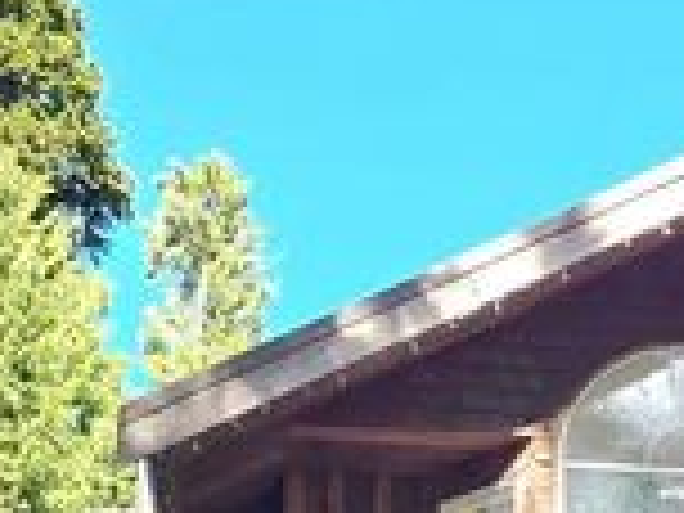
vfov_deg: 14.6
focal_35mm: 97
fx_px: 1917
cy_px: 666
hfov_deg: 20.0
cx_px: 536
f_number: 1.8
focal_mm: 5.4
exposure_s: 1/400
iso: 25
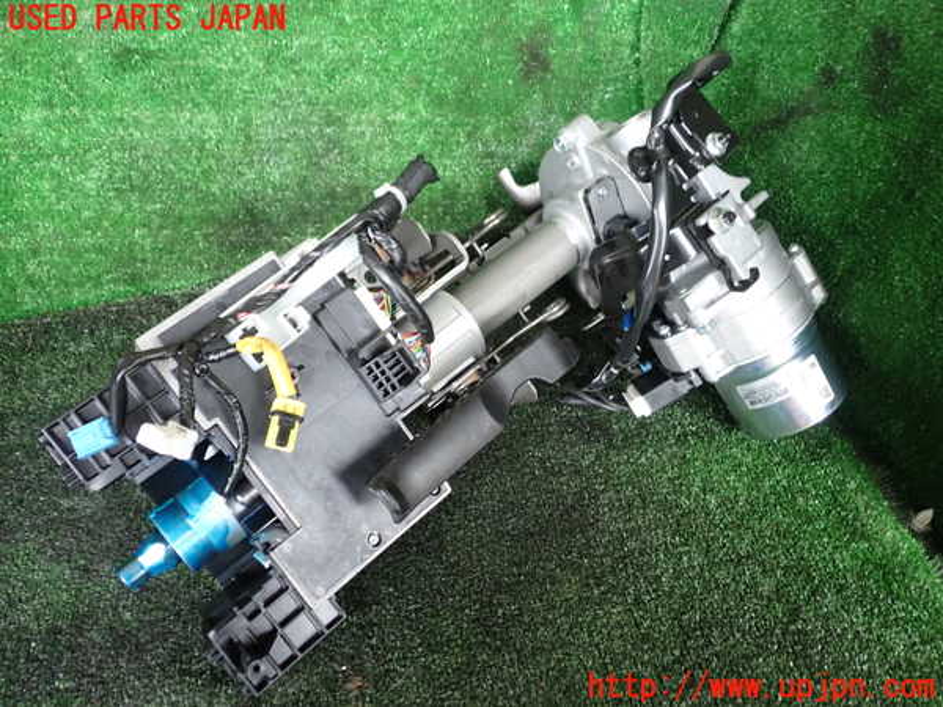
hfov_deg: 60.0
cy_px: 354
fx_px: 817
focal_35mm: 30
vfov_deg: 46.8
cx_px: 472
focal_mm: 5.4
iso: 200
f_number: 2.3
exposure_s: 1/30
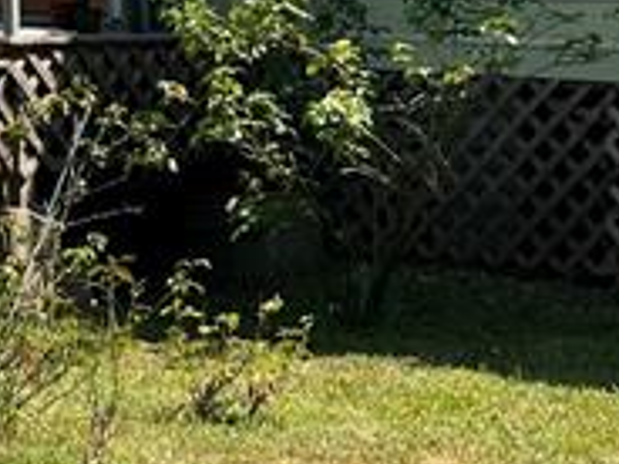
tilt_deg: +3.3
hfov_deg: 13.3
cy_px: -185
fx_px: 2593
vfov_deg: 10.0
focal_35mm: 145
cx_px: -84
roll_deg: -0.5
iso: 50
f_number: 1.5
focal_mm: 5.7
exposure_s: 1/2513
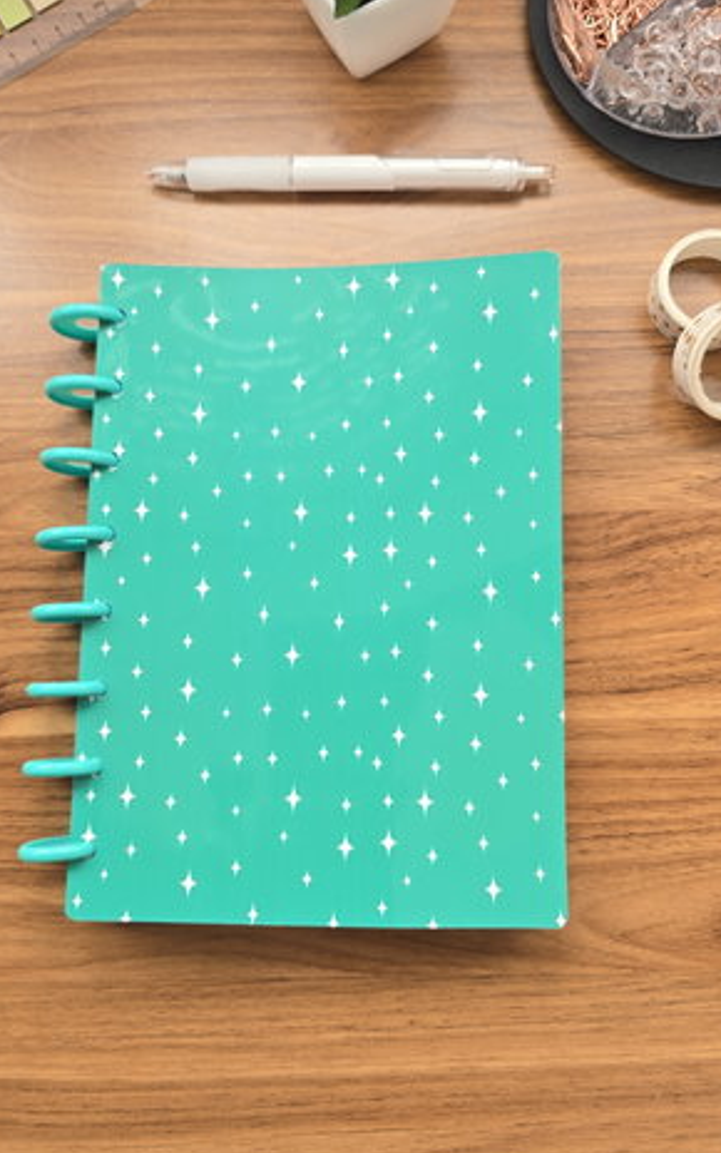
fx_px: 880
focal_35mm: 28
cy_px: 538
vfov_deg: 66.4
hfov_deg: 44.5
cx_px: 351
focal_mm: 6.3
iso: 32
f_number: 1.7
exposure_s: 1/58.6
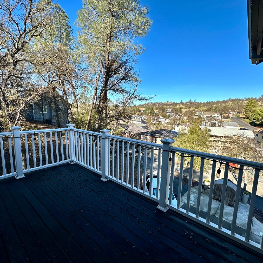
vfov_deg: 84.0
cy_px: 130
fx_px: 146
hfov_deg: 84.0
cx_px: 130
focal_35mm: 17
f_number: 2.2
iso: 50
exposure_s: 1/1114
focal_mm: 2.22
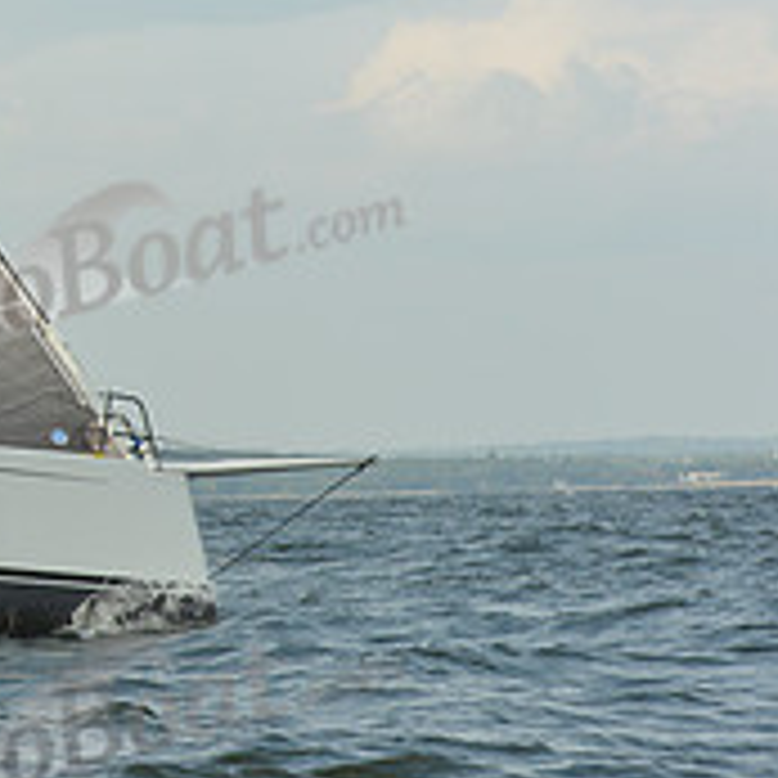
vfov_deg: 8.8
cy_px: 106
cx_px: -459
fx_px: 5060
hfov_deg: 8.6
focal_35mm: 199
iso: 320
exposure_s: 1/1250
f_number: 6.3
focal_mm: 70
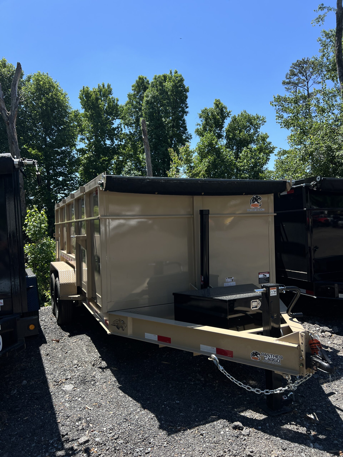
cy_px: 228
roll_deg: +4.2
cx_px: 172
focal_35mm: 26
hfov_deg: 53.1
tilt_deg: +0.4
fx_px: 344
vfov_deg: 67.3
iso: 50
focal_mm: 5.7
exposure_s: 1/2208
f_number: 1.5
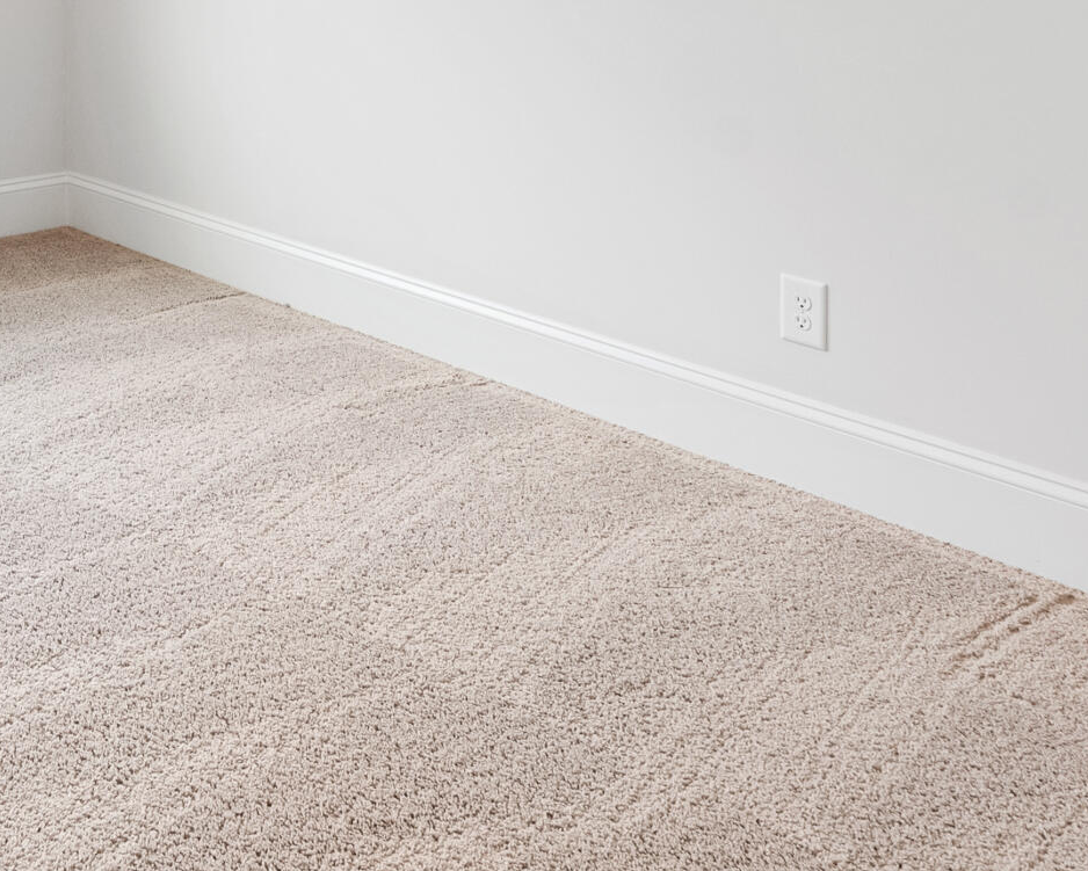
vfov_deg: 29.5
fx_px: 1449
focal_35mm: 45
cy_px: -130
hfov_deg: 35.7
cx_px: -82
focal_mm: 10
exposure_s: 1/4
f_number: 9
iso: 100
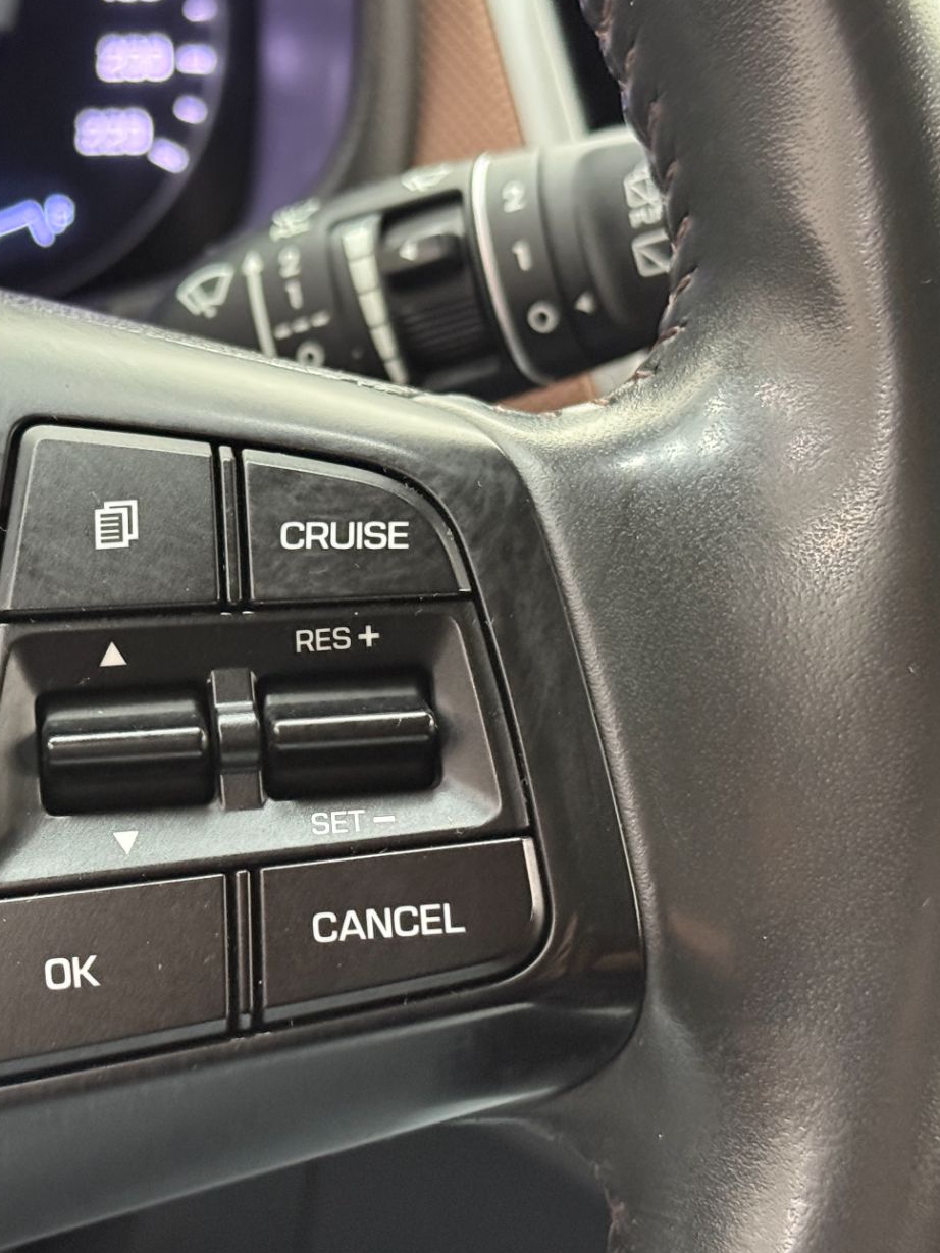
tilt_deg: -22.3
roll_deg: +0.4
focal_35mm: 75
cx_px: 188
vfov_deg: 26.0
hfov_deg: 19.4
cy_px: 693
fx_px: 2715
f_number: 1.78
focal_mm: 6.76
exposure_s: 1/30
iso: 640
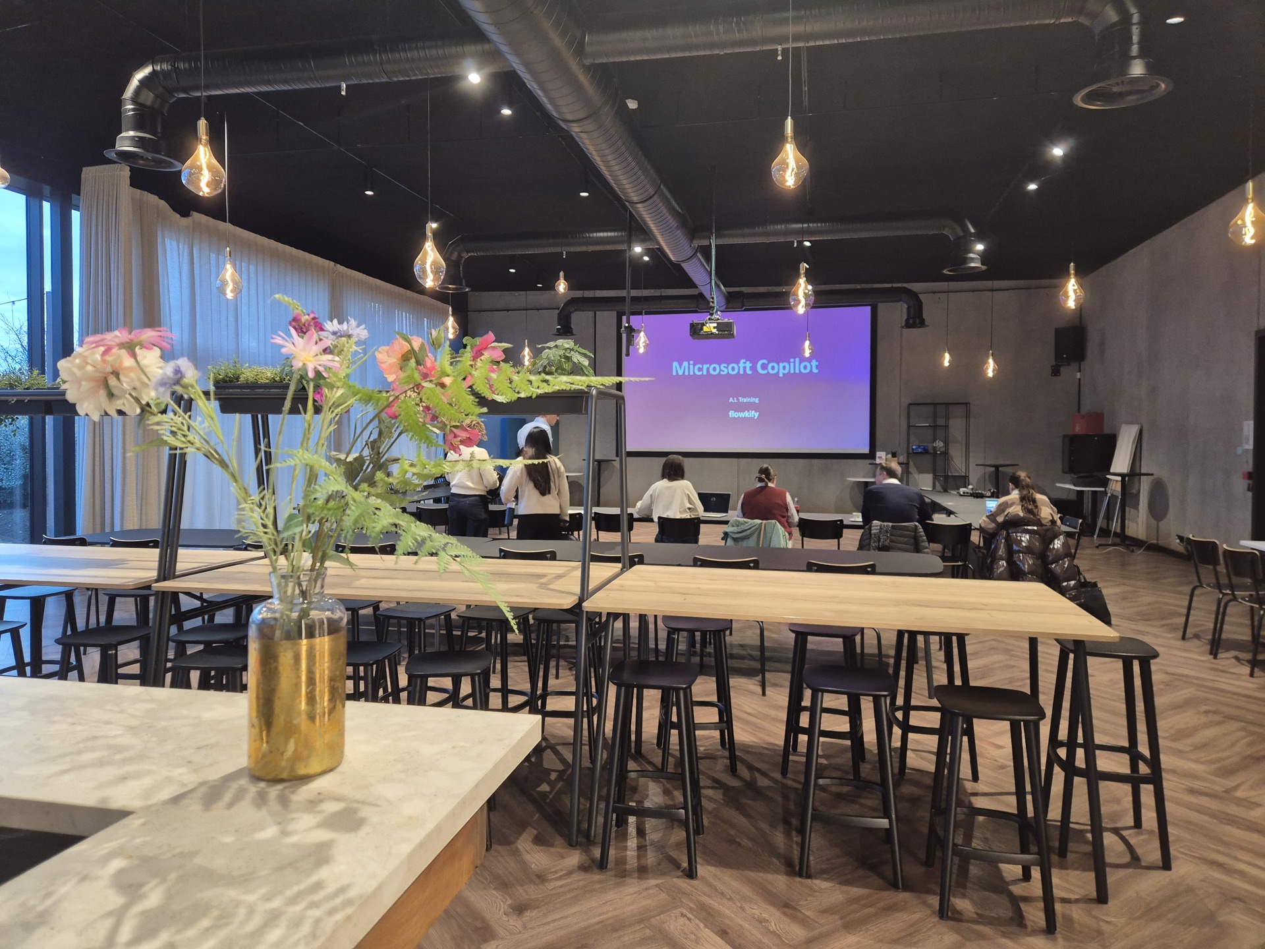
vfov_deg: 58.9
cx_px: 632
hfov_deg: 73.9
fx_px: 841
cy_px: 474
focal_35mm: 23
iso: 250
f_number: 1.8
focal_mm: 5.4
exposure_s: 1/100
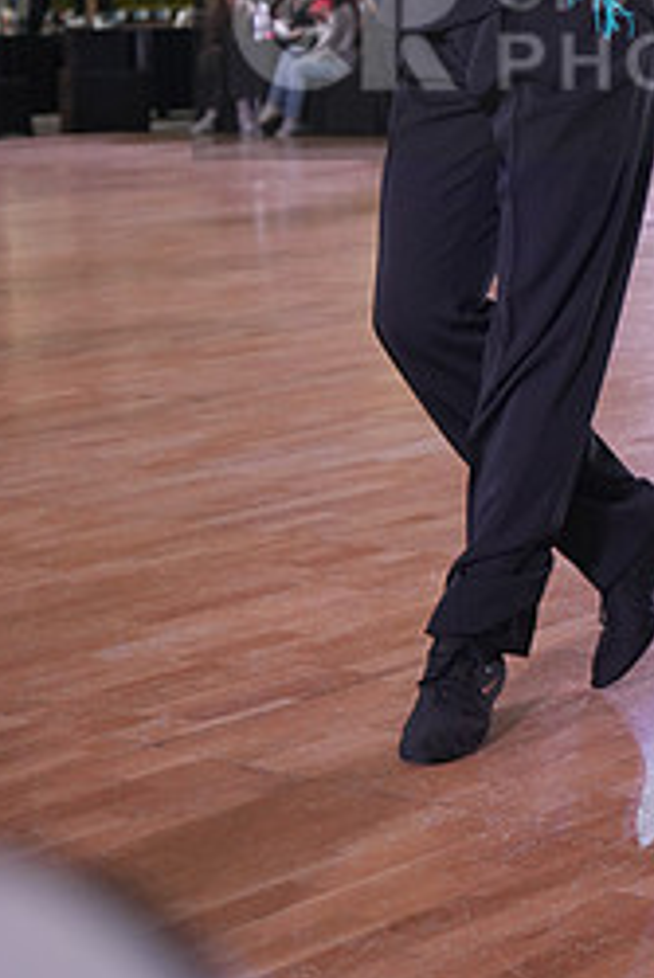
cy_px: 31
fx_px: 2775
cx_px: 734
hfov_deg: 13.2
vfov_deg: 19.5
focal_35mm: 102
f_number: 4
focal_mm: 44
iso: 1600
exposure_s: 1/500
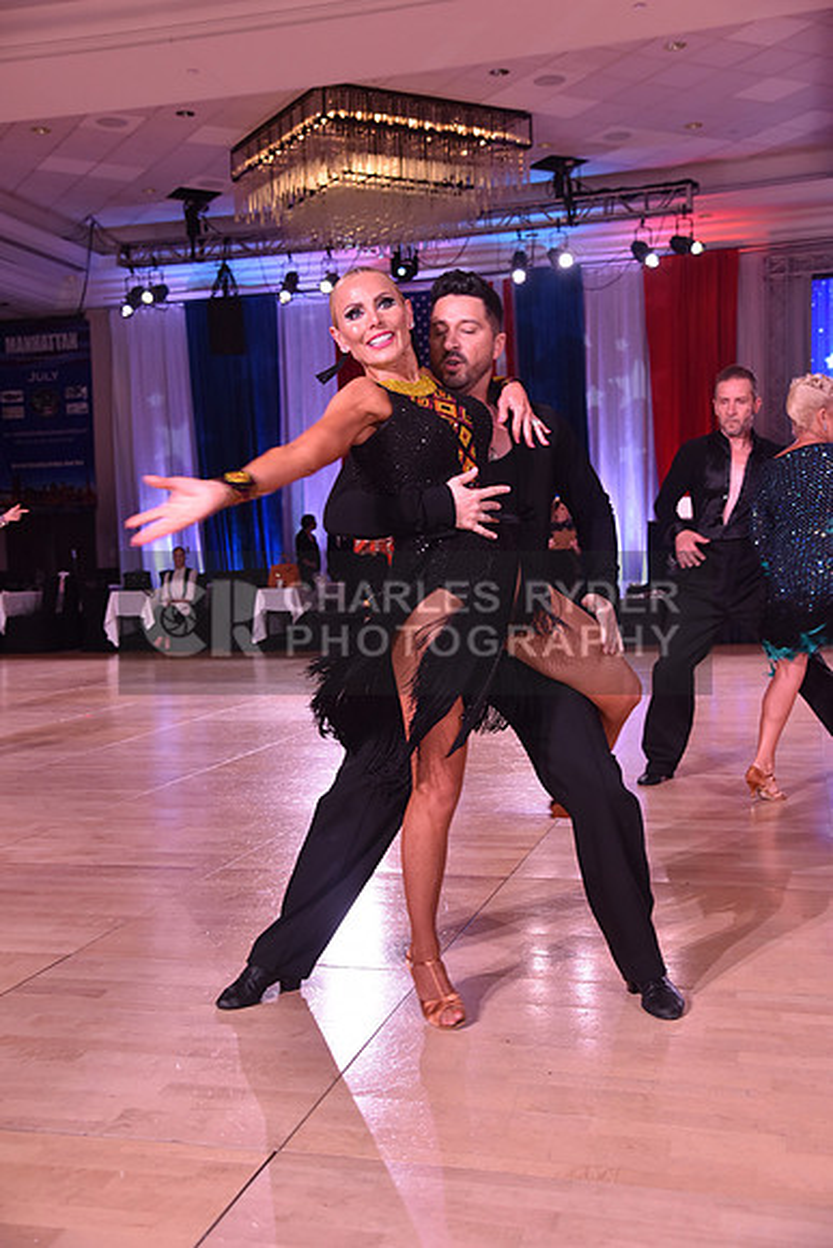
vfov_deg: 50.7
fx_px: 1318
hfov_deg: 35.1
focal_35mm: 38
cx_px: 416
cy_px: 624
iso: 1250
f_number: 4.5
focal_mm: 38
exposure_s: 1/250
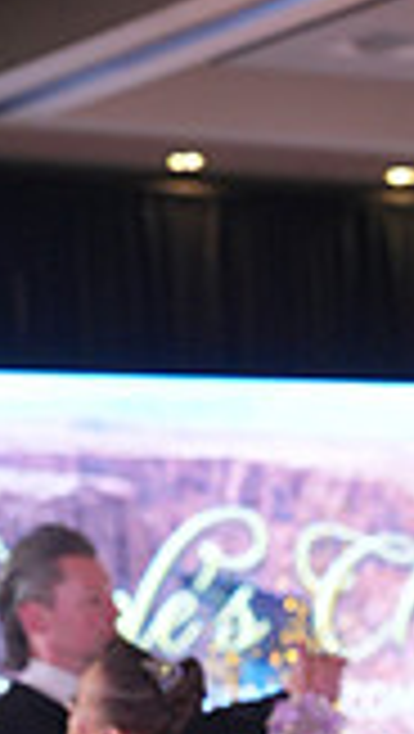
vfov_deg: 11.1
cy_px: 1099
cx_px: 857
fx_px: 3621
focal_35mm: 186
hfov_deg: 6.3
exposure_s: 1/400
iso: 1250
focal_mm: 50
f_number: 3.5
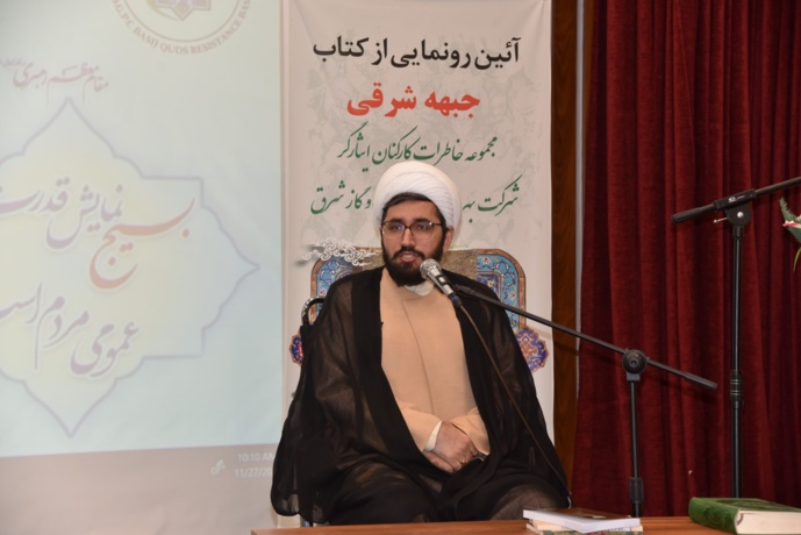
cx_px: 400
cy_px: 268
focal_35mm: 75
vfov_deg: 18.2
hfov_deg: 27.0
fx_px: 1669
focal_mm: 75
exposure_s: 1/100
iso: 800
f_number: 5
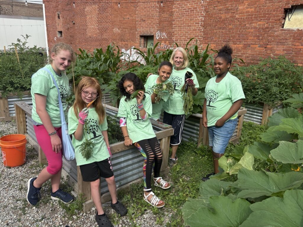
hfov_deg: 67.3
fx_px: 228
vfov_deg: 53.1
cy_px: 114
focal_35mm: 26
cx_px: 152
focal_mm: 5.96
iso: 50
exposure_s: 1/1626
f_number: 1.6
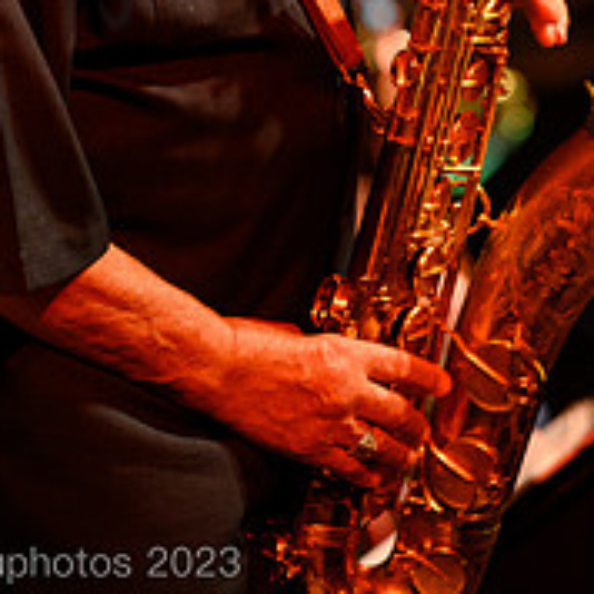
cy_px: -97
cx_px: 309
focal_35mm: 289
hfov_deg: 6.1
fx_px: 5611
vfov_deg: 6.0
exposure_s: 1/160
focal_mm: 135
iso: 6400
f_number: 2.8
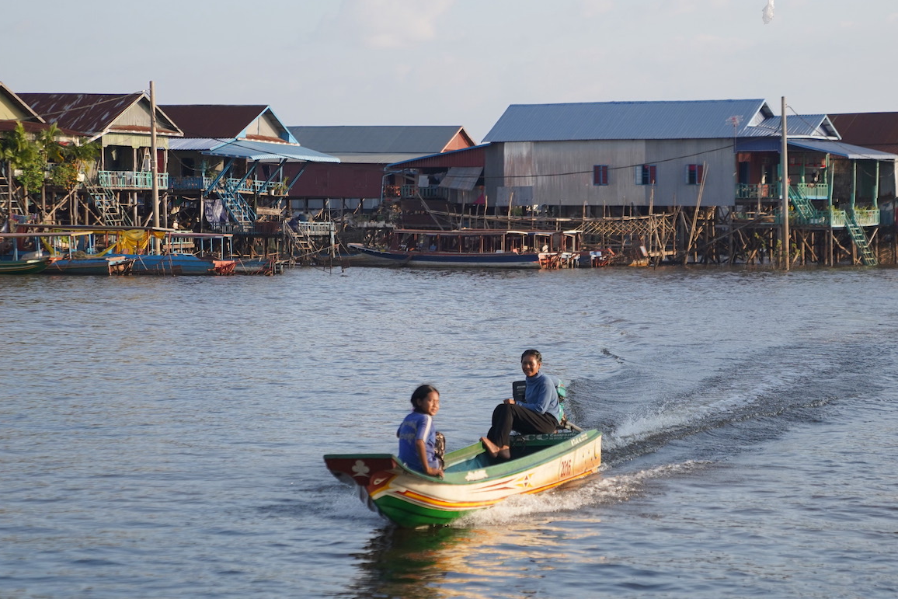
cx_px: 529
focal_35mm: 109
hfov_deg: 18.7
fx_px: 2719
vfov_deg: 12.6
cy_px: 394
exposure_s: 1/3200
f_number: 2.8
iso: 400
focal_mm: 70
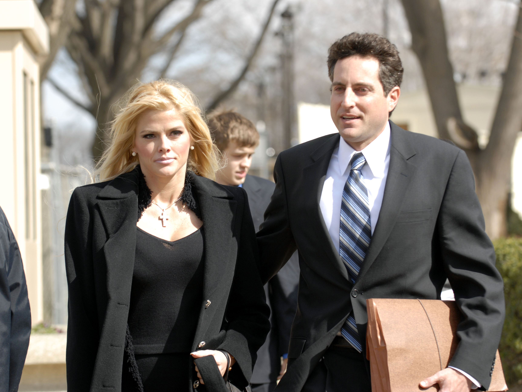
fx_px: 2699
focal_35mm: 179
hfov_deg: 11.0
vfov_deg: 8.3
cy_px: 196
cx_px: 262
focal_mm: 110
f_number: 4
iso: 200
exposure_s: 1/750
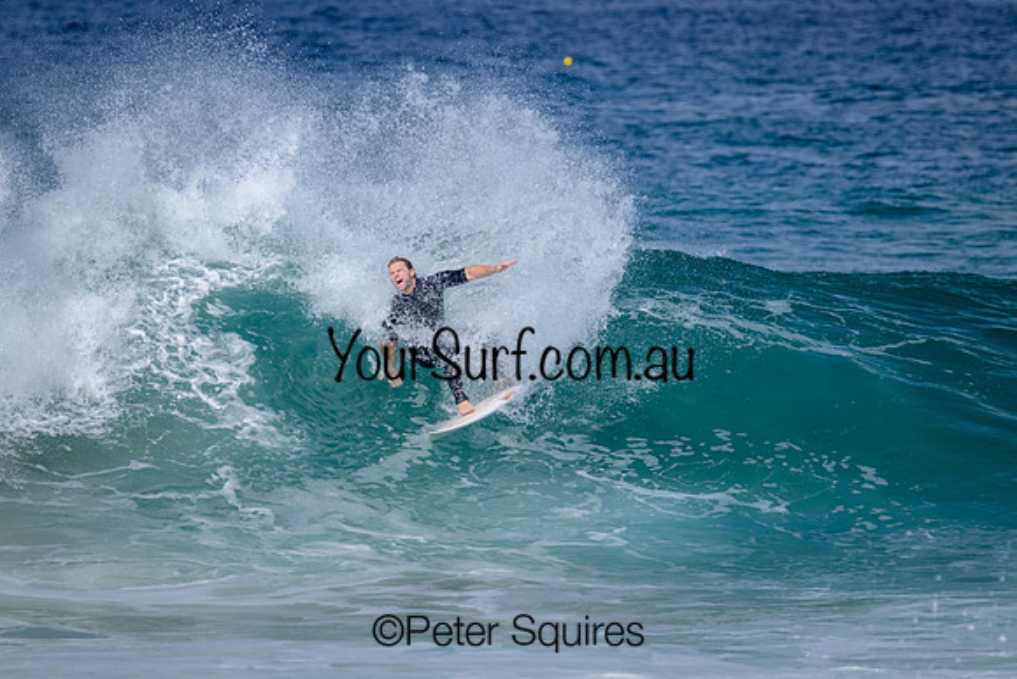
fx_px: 18366
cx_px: 508
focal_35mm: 650
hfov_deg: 3.2
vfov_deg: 2.1
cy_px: 340
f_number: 11
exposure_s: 1/2000
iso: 640
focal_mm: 650
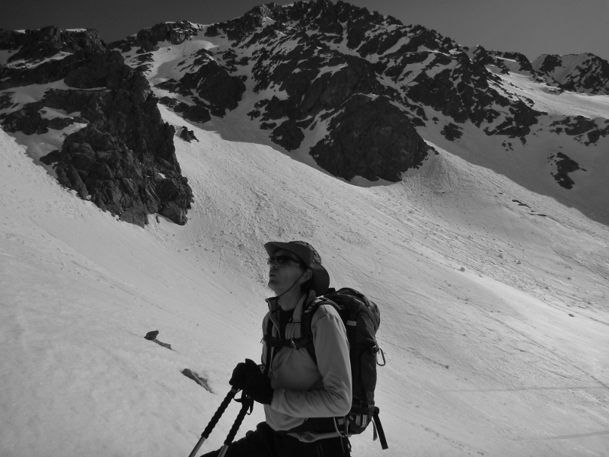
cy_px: 228
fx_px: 493
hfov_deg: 63.4
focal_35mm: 28
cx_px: 304
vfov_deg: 49.7
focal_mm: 4.9
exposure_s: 1/500
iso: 125
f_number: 10
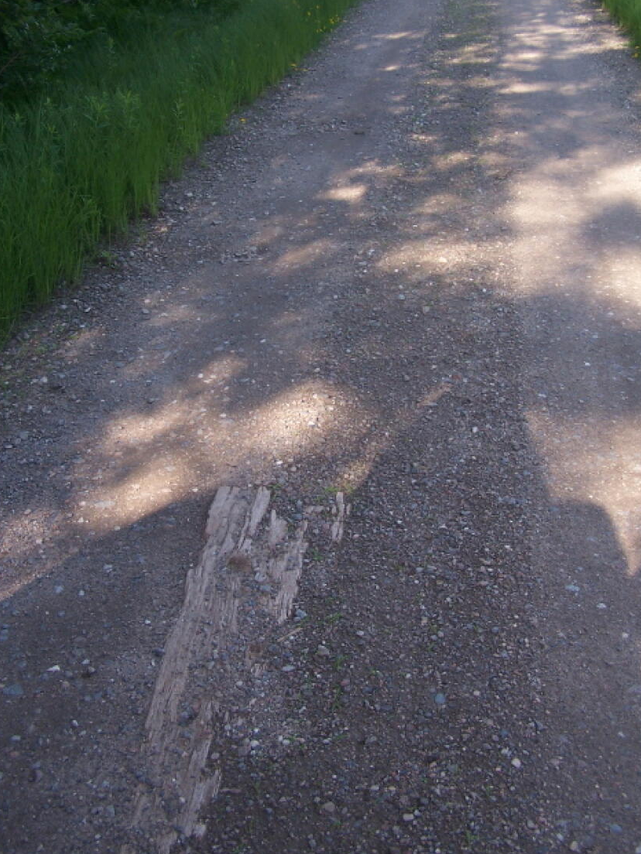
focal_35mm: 47
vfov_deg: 40.3
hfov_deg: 30.9
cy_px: 359
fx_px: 1160
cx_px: 300
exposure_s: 1/250
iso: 80
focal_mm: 6.3
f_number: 2.8
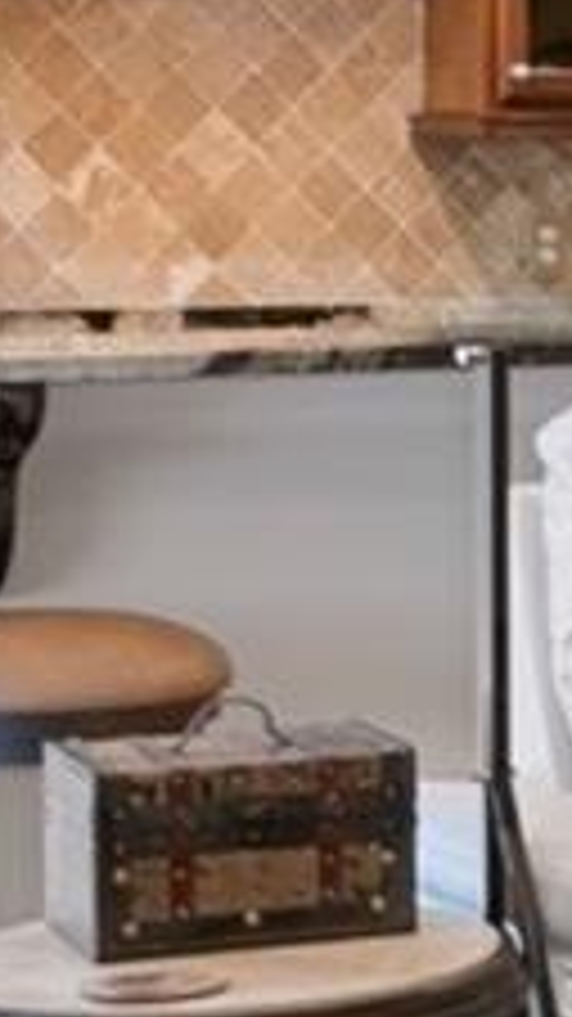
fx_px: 4210
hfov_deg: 7.3
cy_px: 194
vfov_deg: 13.7
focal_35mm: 156
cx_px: 1414
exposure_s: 1/1.25
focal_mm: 14
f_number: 8
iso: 320
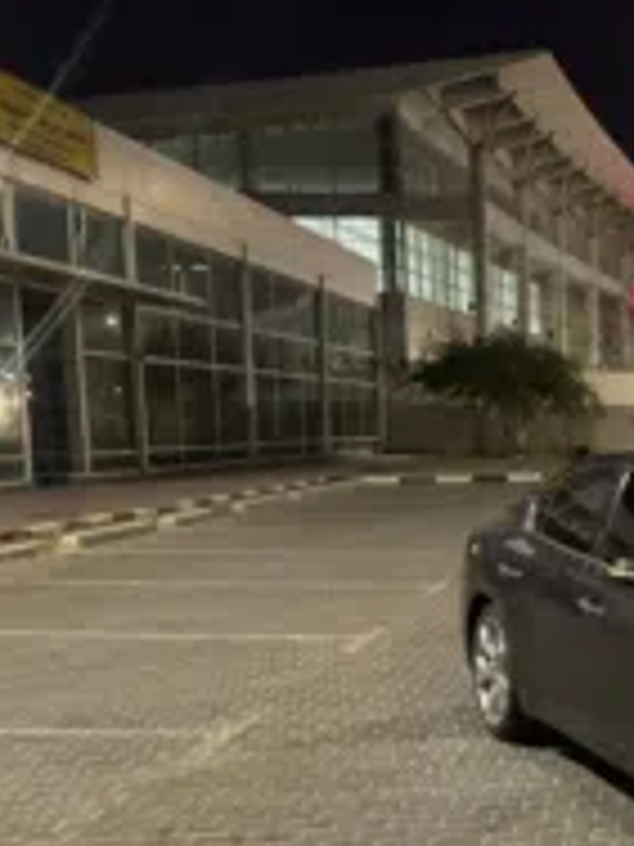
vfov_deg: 36.9
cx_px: 805
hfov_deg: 25.1
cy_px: 590
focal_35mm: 51
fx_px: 1245
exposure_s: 1/38
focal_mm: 6.76
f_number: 1.78
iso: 1000
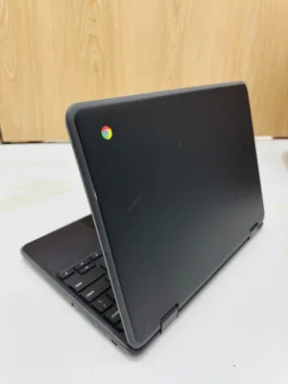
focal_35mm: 24
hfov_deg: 56.8
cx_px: 144
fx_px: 266
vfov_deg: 71.6
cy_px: 192
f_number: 1.78
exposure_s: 1/95
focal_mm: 6.86
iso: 250
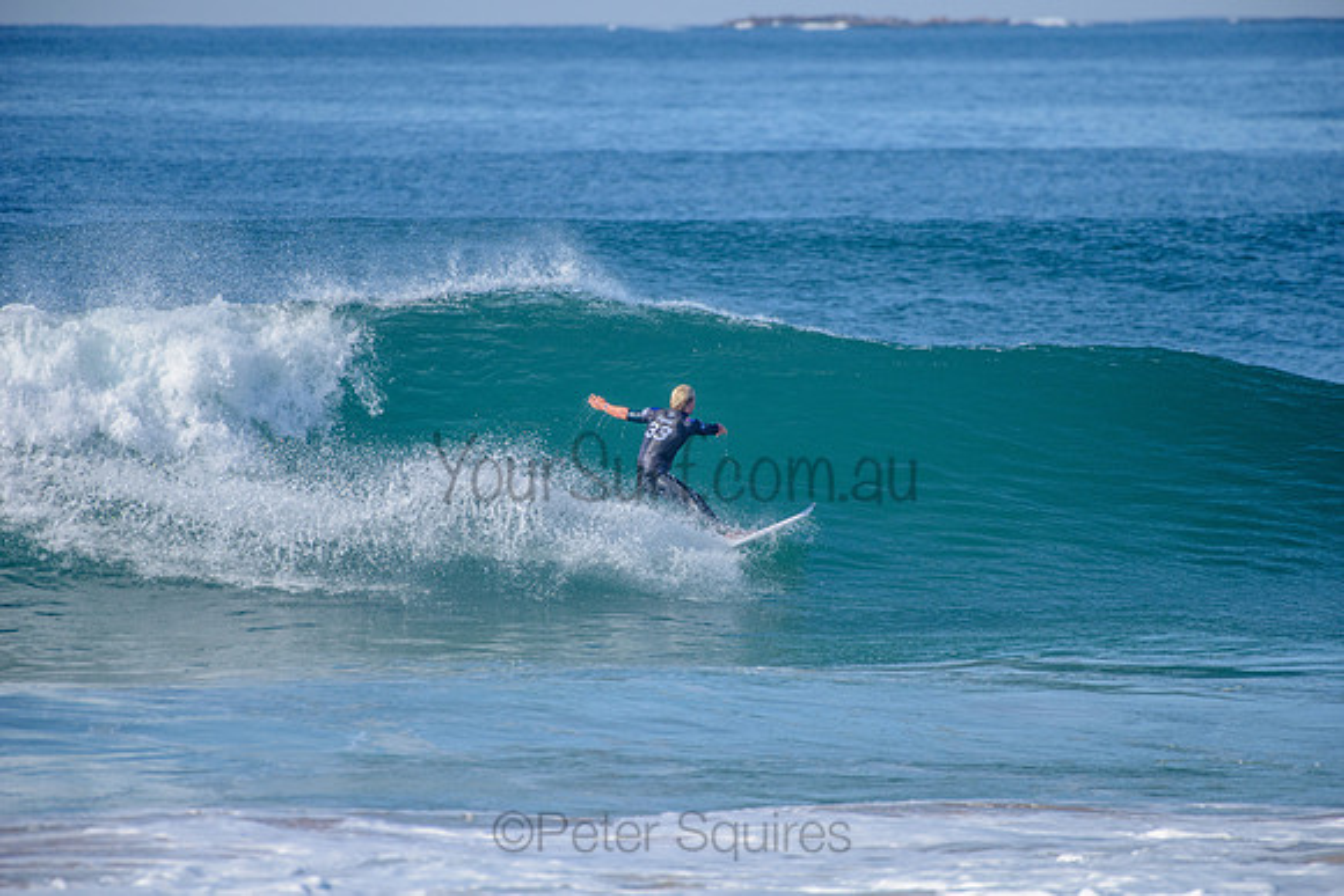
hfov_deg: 4.1
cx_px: 672
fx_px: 18670
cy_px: 448
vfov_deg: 2.8
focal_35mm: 500
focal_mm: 500
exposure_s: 1/2500
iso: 320
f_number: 5.6
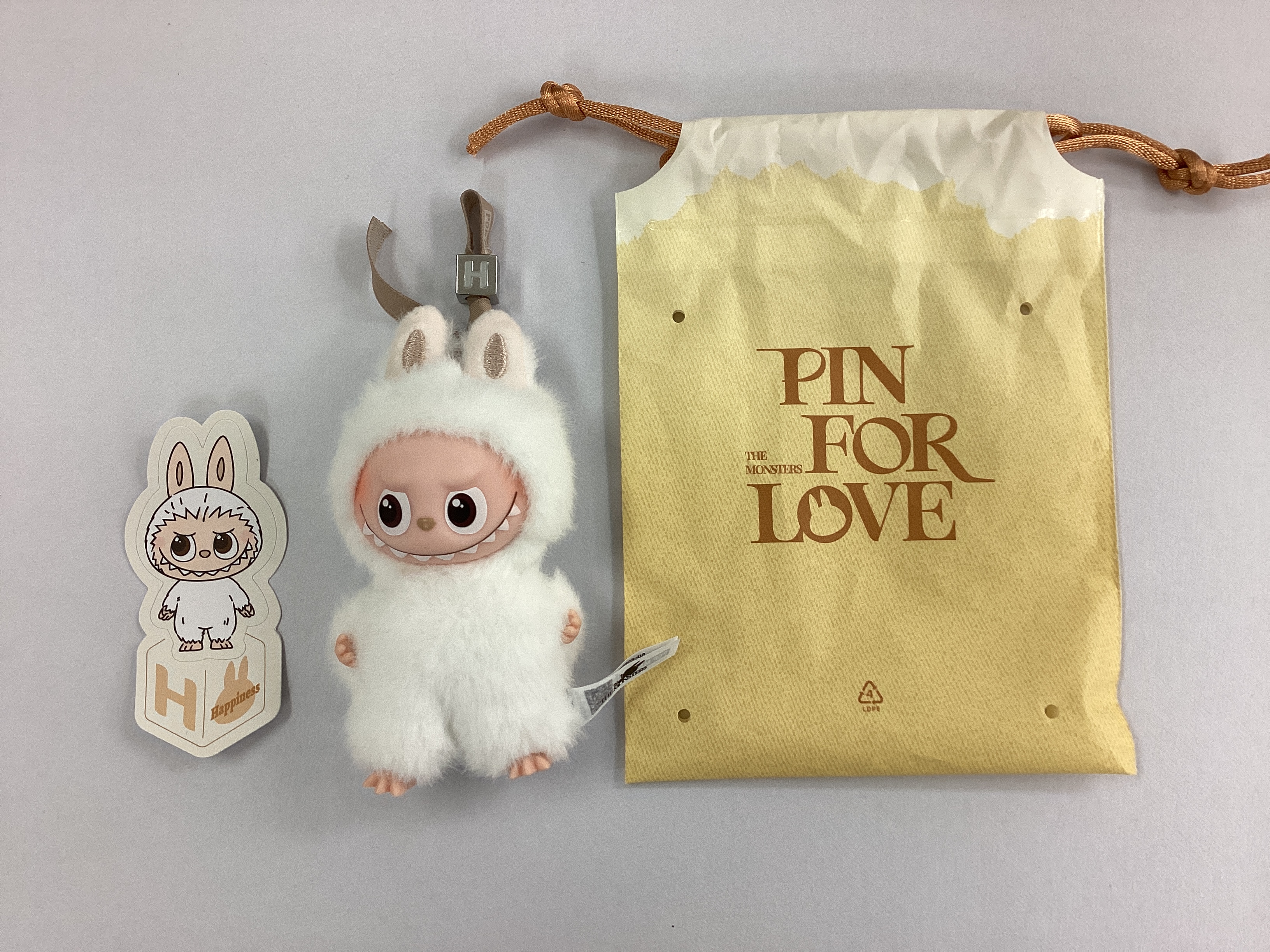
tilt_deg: -85.4
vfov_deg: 45.4
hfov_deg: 58.4
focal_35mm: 31
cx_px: 635
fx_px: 1137
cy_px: 476
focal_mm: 3.3
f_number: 2.4
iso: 80
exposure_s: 1/120
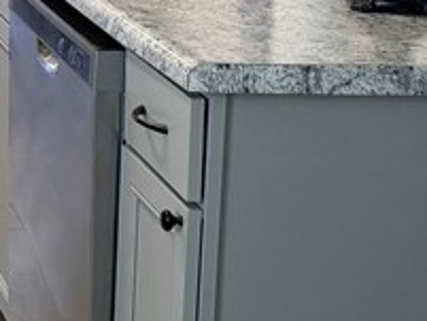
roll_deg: +0.1
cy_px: -142
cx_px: -442
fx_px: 1506
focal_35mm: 122
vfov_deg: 11.7
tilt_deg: -7.0
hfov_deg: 13.6
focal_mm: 6.76
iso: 160
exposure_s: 1/209
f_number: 1.78
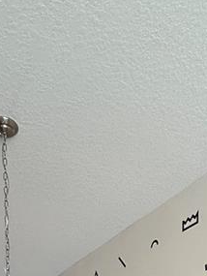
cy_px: 501
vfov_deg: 21.3
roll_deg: +0.2
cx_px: 112
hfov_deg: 24.8
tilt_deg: -3.7
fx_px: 470
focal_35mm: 59
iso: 160
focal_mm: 2.22
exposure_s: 1/120
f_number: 2.2
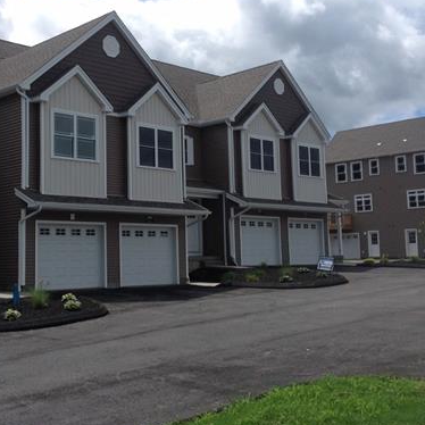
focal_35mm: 53
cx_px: 134
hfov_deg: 31.9
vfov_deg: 32.2
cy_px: 185
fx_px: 736
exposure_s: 1/3030
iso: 64
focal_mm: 4.28
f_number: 2.4
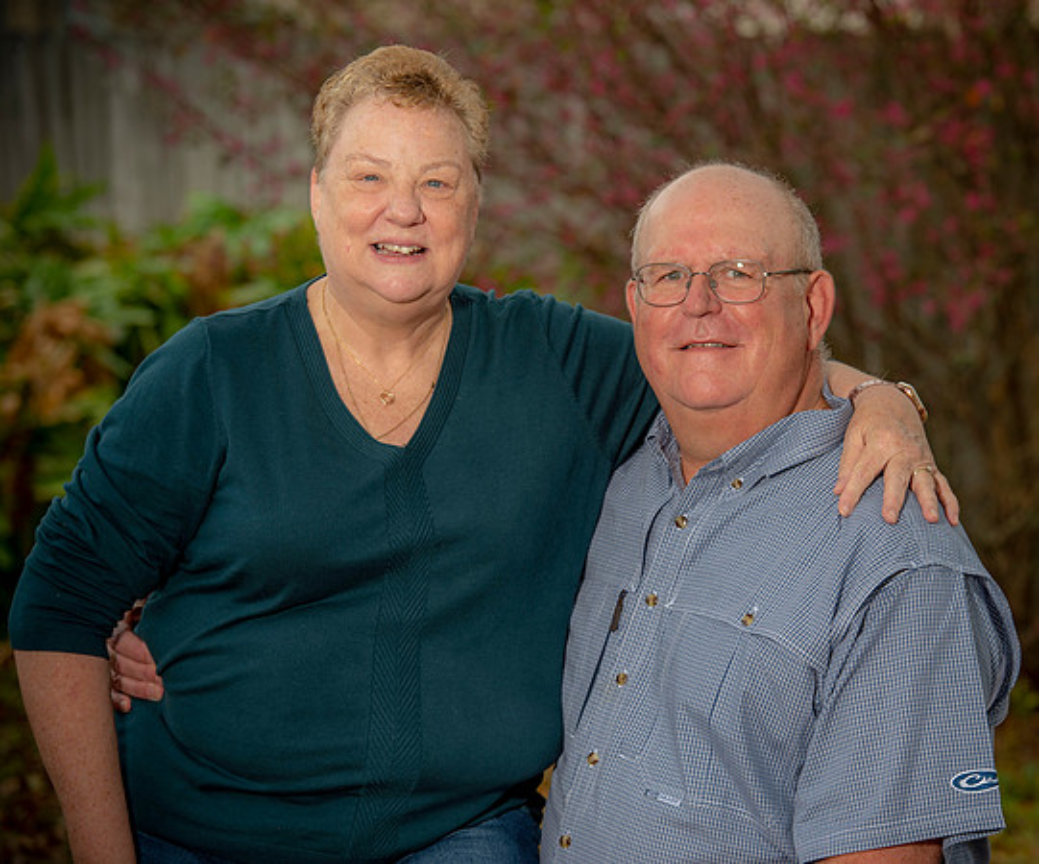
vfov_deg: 10.9
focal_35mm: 144
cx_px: 649
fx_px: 4509
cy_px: 432
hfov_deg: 13.1
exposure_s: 1/200
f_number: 5.6
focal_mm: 125
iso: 160
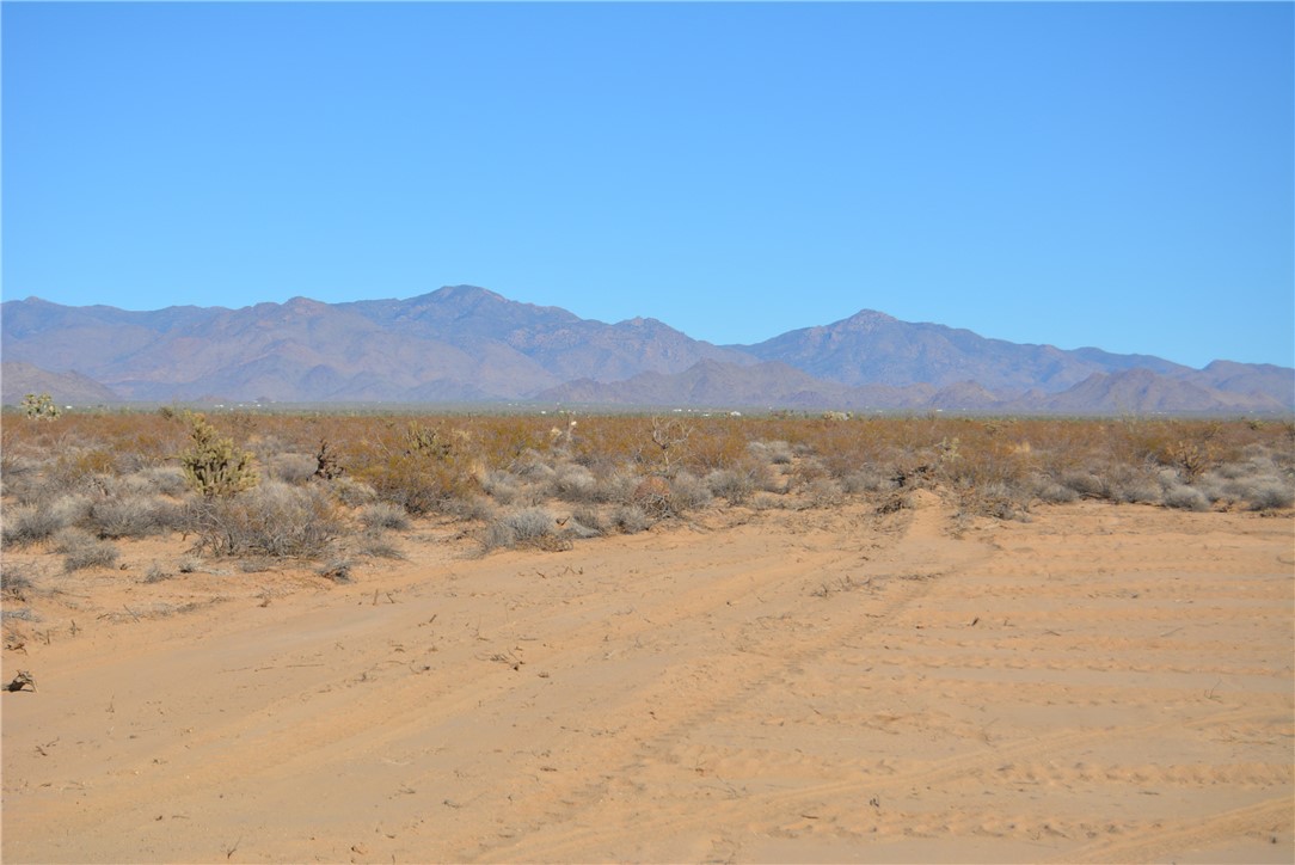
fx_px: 2969
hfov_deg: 24.6
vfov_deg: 16.6
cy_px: 432
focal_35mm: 82
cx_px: 648
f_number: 7.1
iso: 400
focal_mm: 55
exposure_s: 1/1600
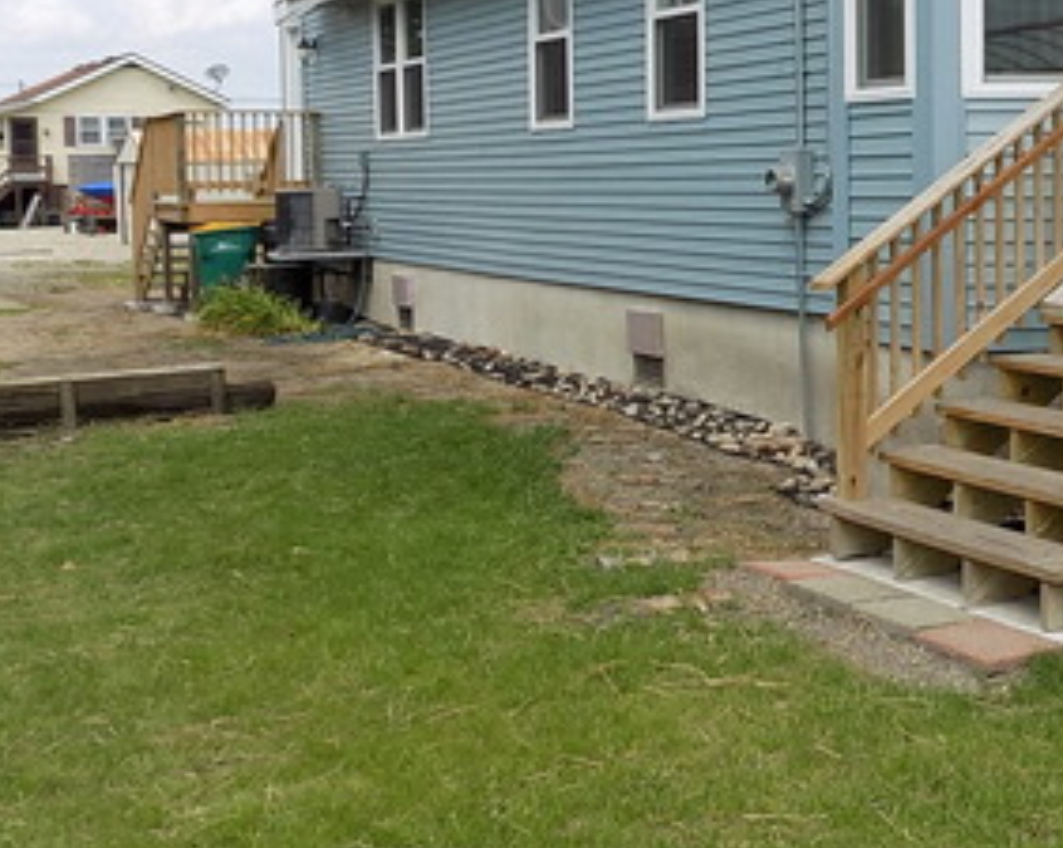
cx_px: 1018
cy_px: 256
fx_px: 1603
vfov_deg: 29.4
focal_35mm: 51
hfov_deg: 34.0
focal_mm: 4
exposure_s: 1/800
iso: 80
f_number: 3.1
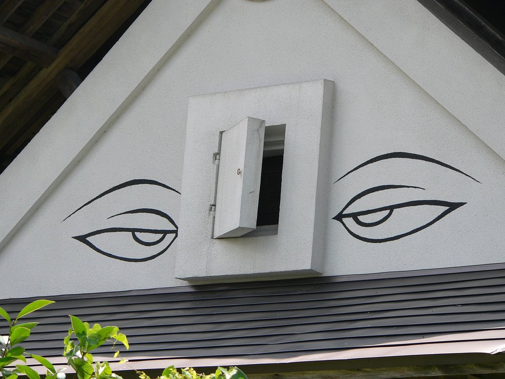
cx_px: 252
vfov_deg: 8.9
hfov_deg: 11.8
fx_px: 2436
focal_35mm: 167
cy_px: 190
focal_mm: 27.9
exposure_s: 1/320
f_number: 4
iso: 80
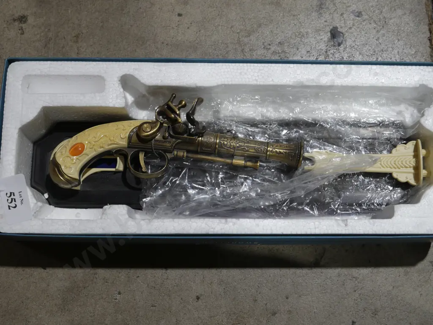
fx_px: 601
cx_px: 216
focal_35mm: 48
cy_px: 162
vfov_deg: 30.3
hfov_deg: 39.6
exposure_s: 1/60
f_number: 5.6
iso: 250
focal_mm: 24
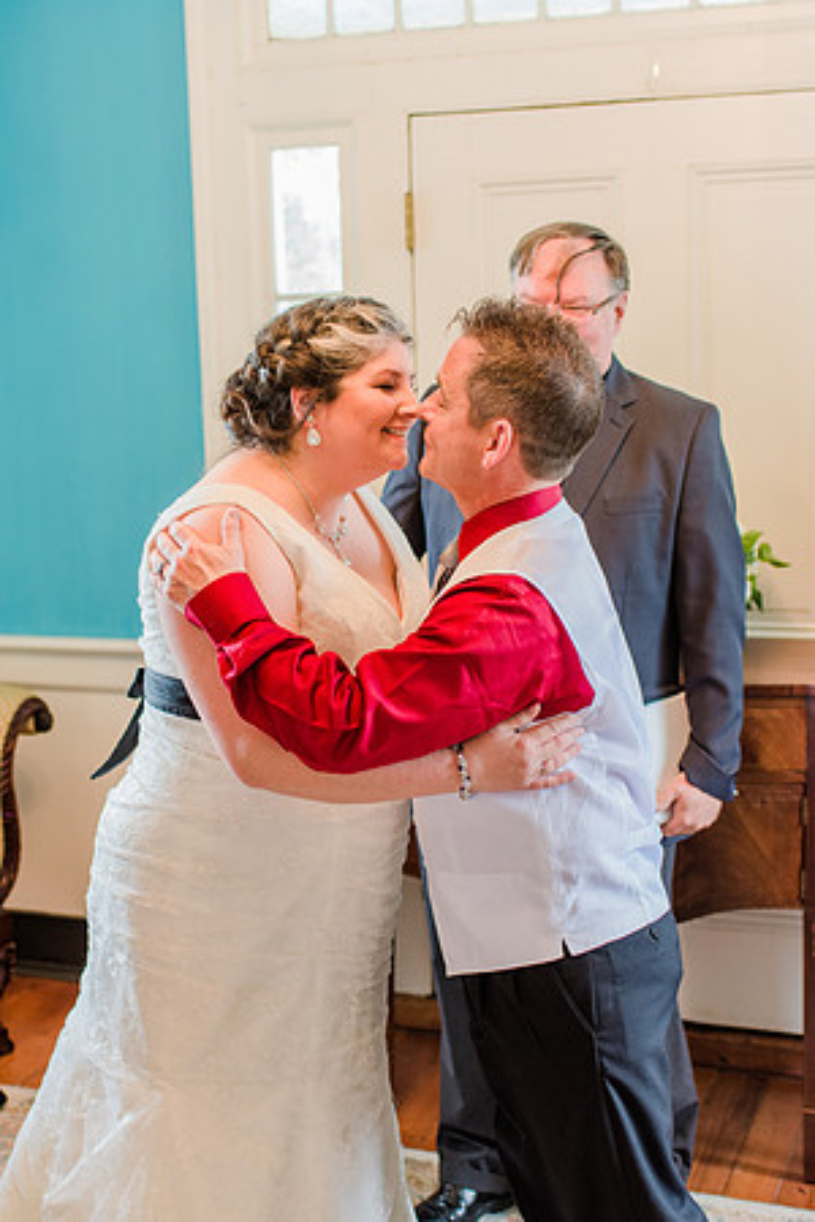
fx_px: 1783
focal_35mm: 52
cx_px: 408
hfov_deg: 25.8
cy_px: 611
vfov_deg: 37.9
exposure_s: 1/100
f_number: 2.5
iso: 640
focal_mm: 35
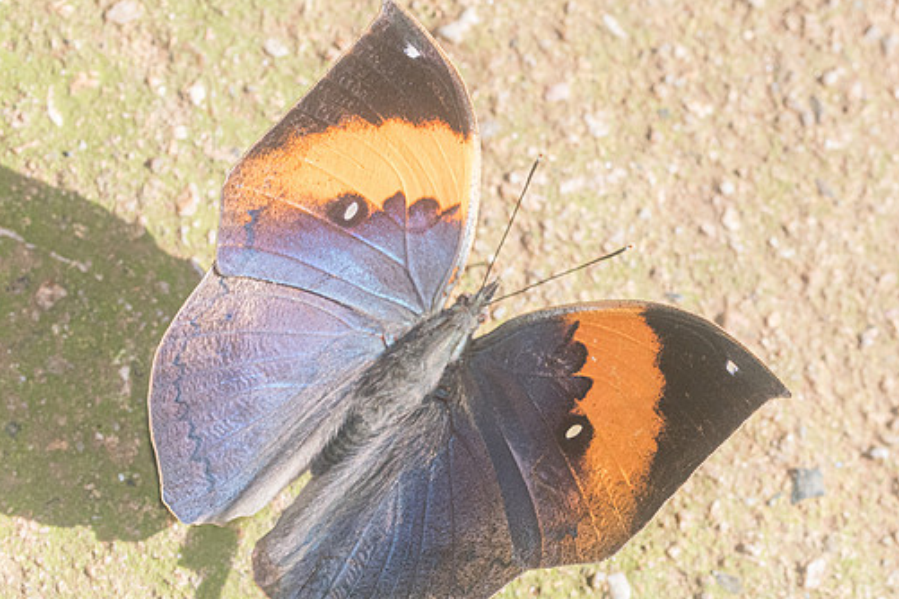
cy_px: 422
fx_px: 7990
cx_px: 557
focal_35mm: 320
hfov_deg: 6.4
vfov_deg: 4.3
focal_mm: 150
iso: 1000
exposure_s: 1/250
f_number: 7.1
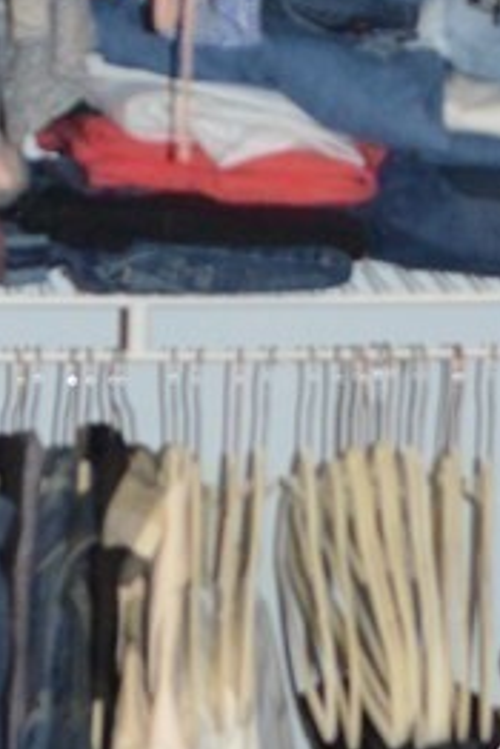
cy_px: 463
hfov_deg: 8.7
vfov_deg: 13.0
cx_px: 287
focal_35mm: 158
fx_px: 3287
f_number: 3.5
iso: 800
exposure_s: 1/60
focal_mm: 18
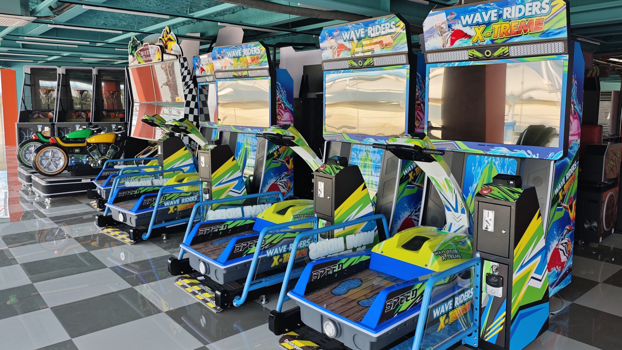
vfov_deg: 42.8
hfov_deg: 69.9
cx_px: 306
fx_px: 445
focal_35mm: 27
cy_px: 152
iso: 50
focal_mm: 6.68
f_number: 1.42
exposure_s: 1/405
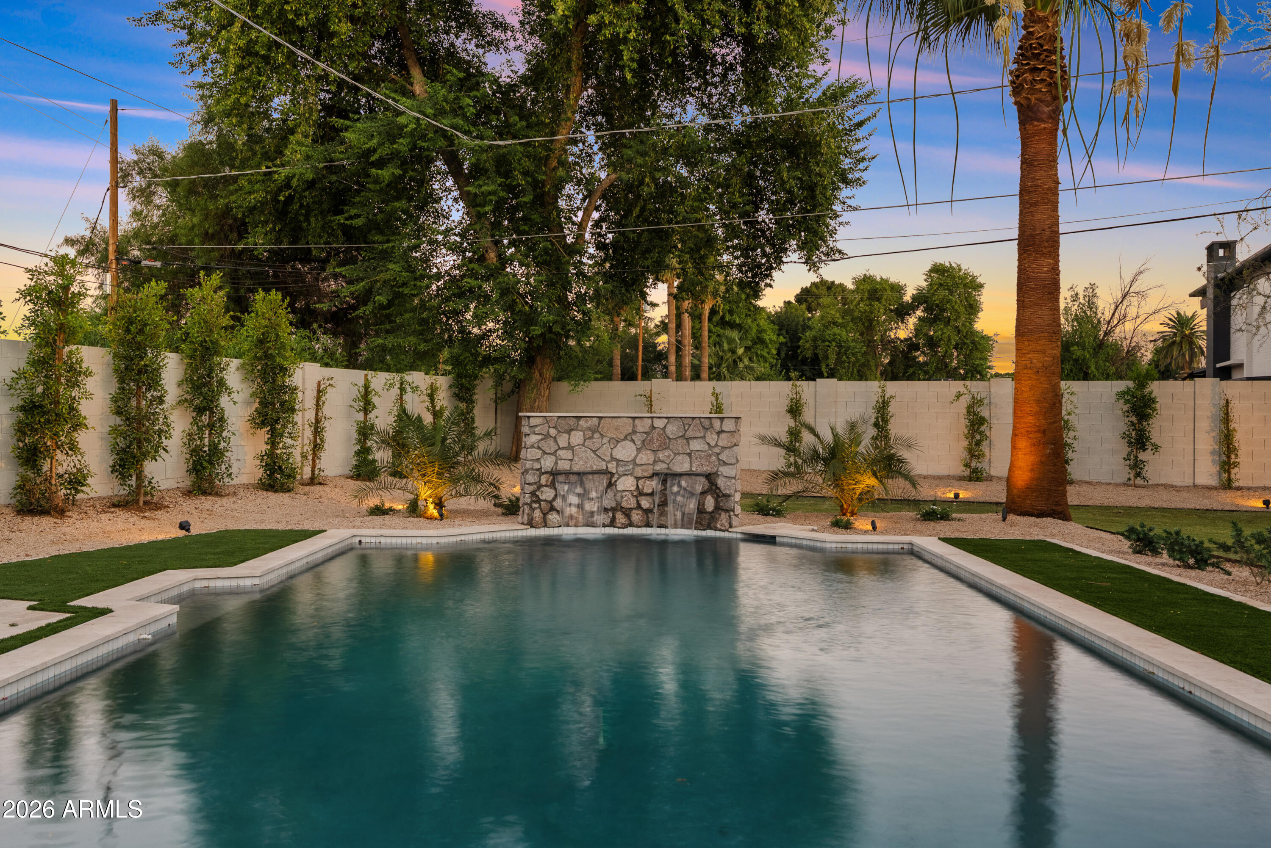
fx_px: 1060
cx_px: 636
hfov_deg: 61.9
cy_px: 424
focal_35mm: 30
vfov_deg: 43.6
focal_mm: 30
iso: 100
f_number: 8
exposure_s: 1.3
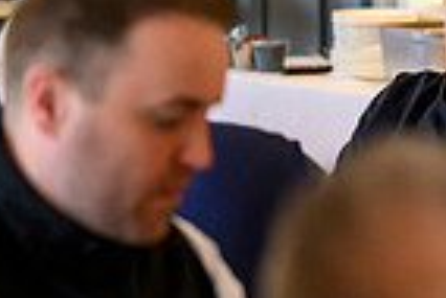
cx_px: 864
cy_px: -11
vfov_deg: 3.8
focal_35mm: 363
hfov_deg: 5.6
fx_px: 4502
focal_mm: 89
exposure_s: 1/400
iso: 4000
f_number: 2.8
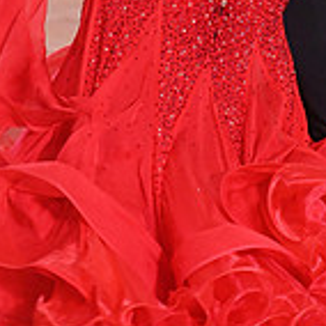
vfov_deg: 4.2
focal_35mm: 417
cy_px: -138
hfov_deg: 4.2
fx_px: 4443
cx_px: 254
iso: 3200
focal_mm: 120
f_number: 5.6
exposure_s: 1/400
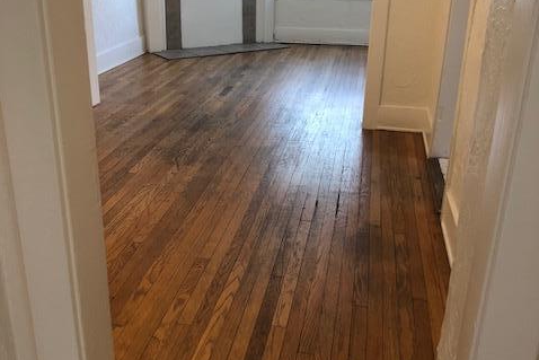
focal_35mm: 39
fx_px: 584
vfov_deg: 34.2
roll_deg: -1.7
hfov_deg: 49.5
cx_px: 270
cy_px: 174
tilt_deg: -22.1
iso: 40
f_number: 1.8
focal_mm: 4
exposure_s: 1/17
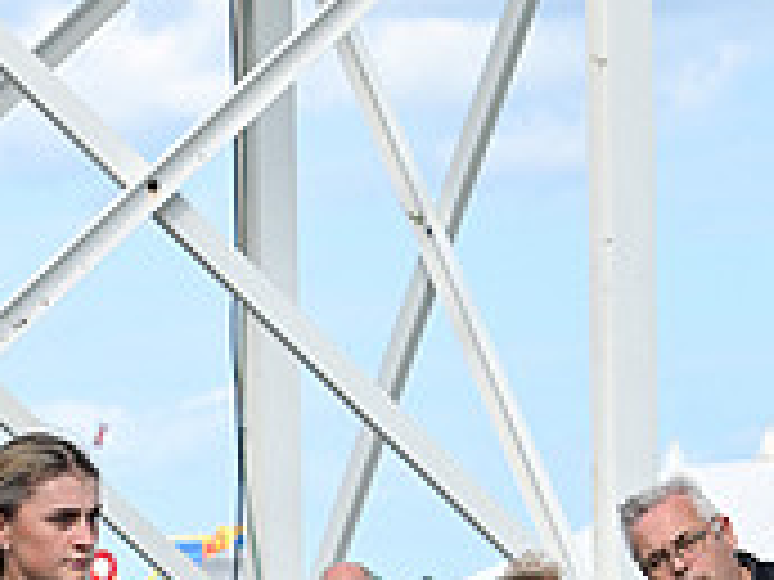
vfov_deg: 6.5
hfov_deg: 8.6
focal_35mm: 227
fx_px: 5076
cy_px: 816
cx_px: -248
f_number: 5.6
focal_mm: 70
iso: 500
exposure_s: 1/2000
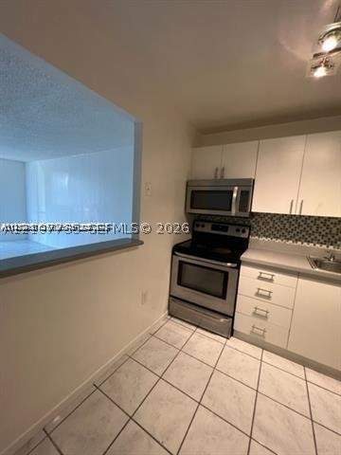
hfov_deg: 89.9
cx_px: 170
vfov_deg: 106.2
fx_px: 171
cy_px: 228
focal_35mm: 13
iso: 250
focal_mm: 1.57
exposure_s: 1/60
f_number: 1.8
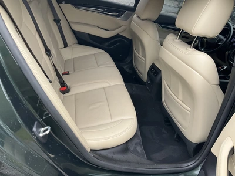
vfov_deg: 48.2
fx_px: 197
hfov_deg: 61.7
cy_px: 88
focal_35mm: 29
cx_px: 118
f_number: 1.8
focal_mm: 3
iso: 40
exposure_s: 1/122
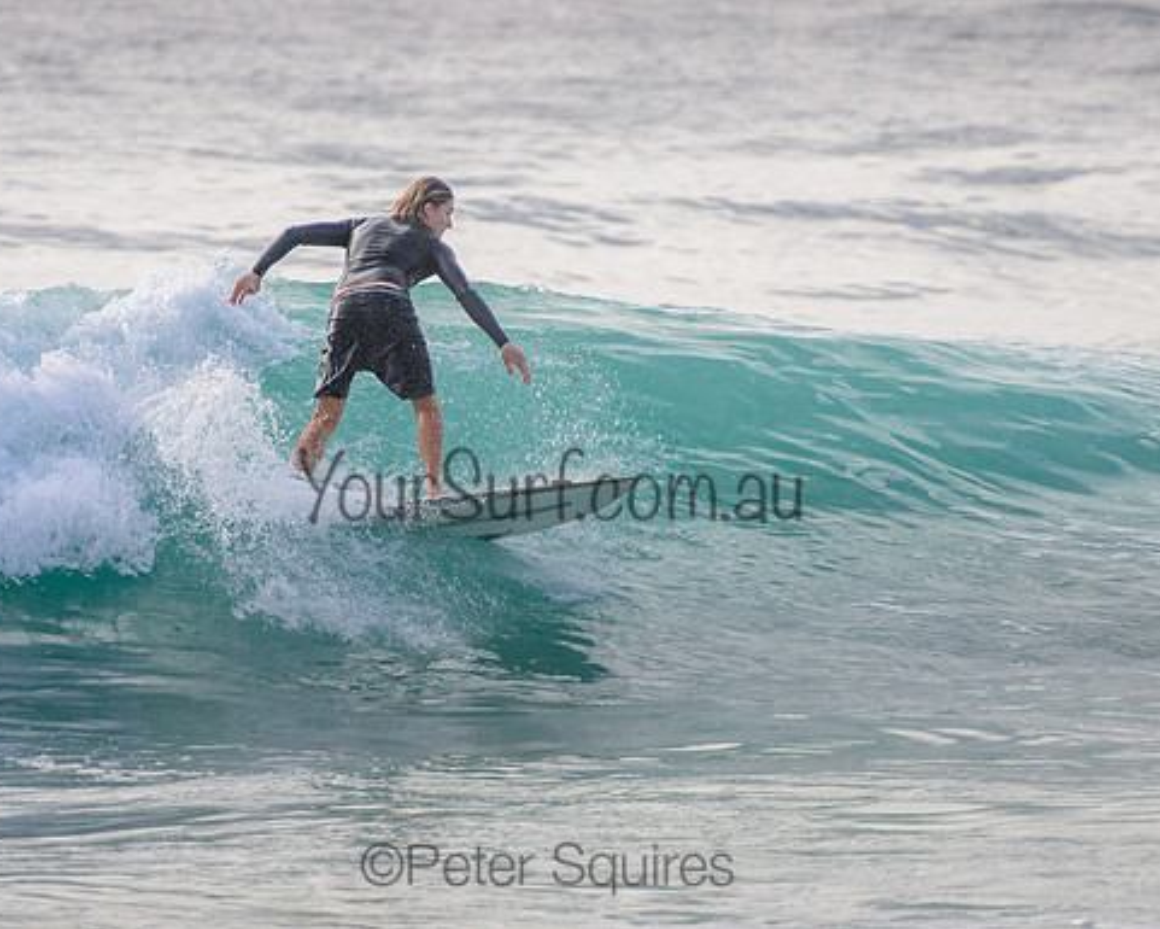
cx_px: 533
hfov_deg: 3.1
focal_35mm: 623
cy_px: 444
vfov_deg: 2.5
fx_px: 21393
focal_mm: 400
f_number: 5.6
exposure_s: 1/2000
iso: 280
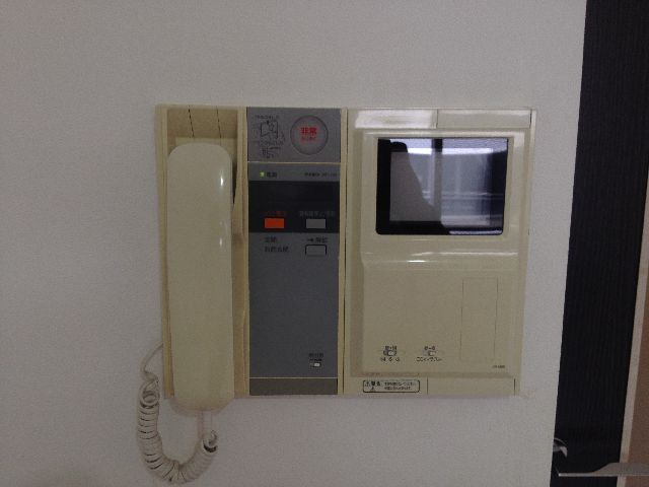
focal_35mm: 35
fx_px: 656
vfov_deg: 40.7
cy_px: 244
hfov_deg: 52.6
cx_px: 324
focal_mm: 4.28
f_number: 2.4
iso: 50
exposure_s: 1/60
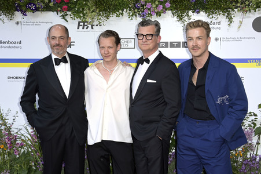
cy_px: 87
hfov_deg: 31.0
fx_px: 471
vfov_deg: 20.9
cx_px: 130
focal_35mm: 65
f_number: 6.3
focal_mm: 65
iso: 640
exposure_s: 1/250
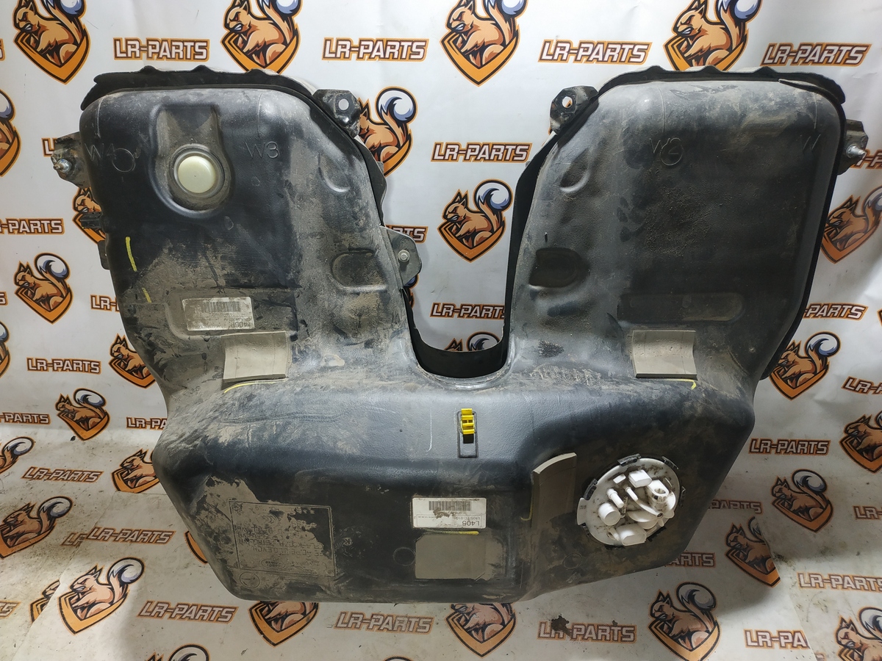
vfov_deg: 56.8
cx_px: 441
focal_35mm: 24
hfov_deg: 71.6
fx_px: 612
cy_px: 330
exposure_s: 1/50
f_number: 1.9
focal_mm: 3.94
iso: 160
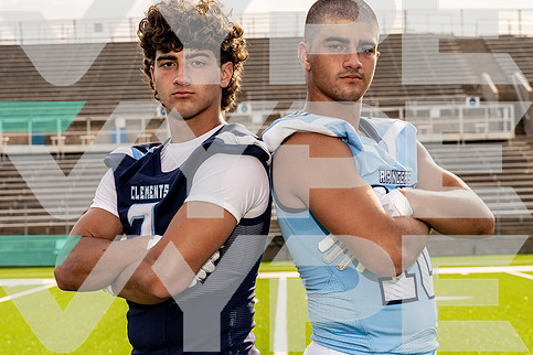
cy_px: 160
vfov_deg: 16.3
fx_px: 1244
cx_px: 252
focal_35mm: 84
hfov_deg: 24.2
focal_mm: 70
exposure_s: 1/250
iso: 100
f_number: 7.1
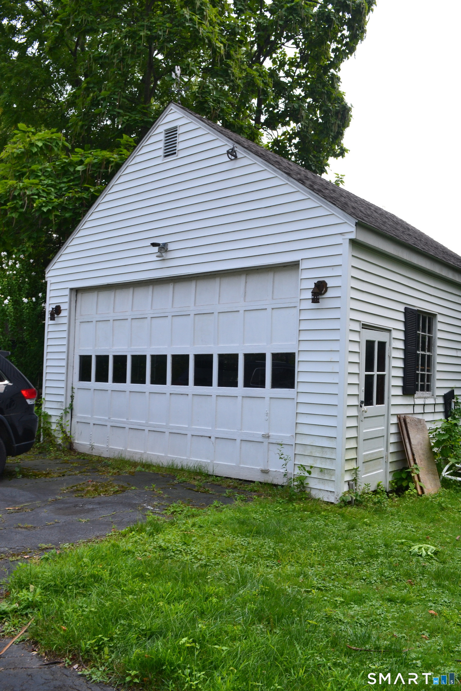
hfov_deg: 43.6
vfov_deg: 61.9
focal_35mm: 30
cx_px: 230
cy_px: 346
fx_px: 576
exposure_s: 1/250
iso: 400
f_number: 10
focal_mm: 20
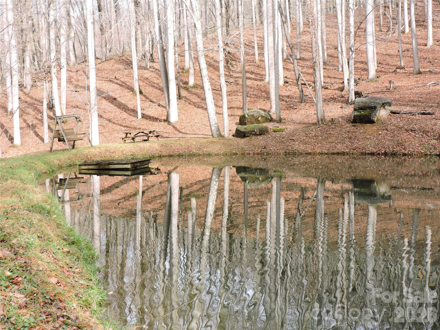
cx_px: 220
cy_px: 165
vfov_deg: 30.9
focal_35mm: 47
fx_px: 597
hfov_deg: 40.4
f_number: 3.5
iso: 100
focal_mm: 8.4
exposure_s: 1/160
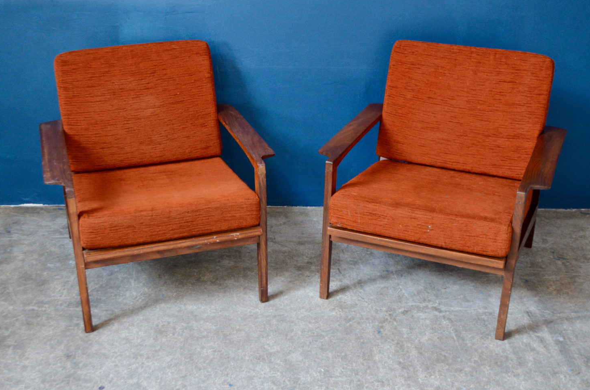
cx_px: 295
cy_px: 190
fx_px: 670
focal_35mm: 41
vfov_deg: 32.5
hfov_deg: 47.5
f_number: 4.2
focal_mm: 26
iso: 1250
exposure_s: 1/13
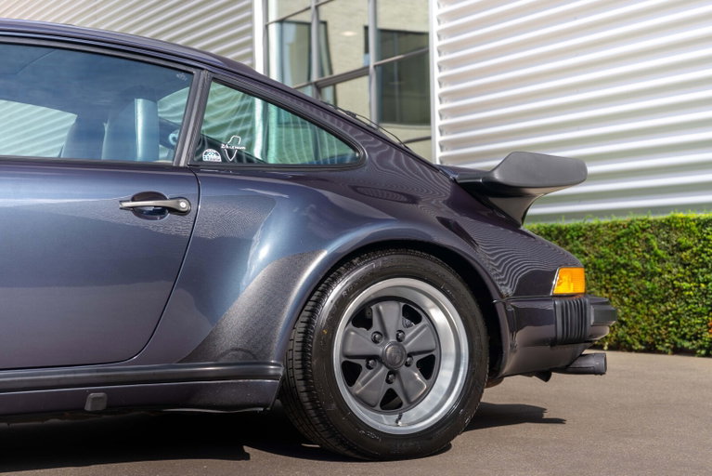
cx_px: 356
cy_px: 238
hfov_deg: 30.1
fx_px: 1326
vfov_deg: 20.3
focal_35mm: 67
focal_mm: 67
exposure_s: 1/80
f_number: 5.6
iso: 50
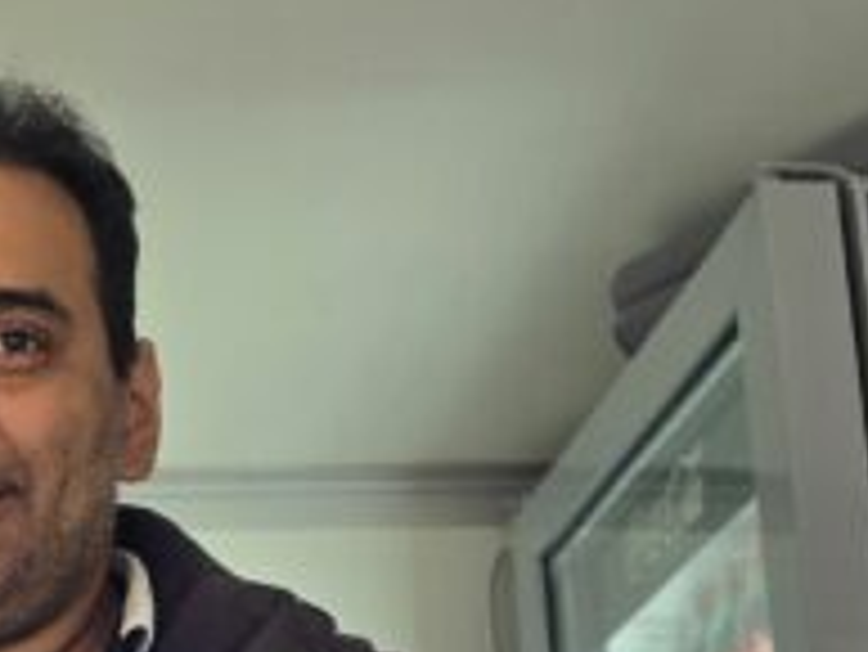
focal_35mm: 83
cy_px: 760
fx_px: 2083
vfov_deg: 17.1
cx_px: 36
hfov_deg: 22.8
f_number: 1.7
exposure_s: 1/100
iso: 100
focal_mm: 6.3
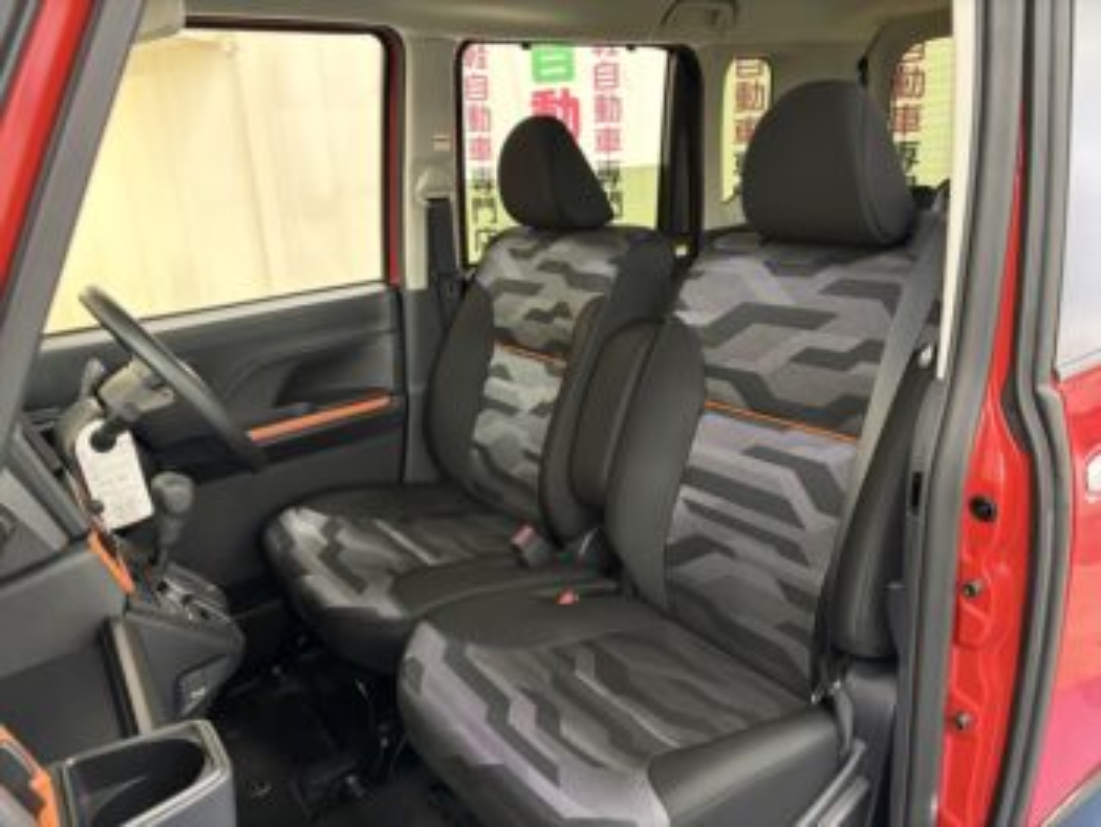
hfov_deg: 67.3
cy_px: 414
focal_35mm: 26
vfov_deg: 53.1
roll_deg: +3.9
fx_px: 828
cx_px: 550
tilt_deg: -15.6
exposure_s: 1/33
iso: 500
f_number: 1.6
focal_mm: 5.96
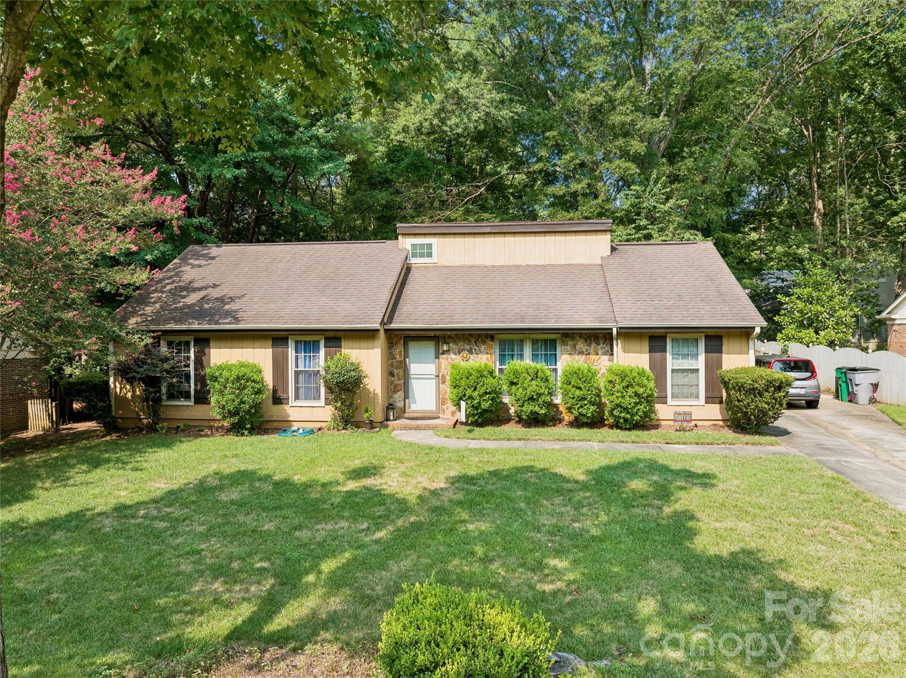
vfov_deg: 56.8
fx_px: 628
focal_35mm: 24
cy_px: 339
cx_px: 453
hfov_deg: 71.6
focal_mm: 12.3
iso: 120
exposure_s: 1/640
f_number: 2.8
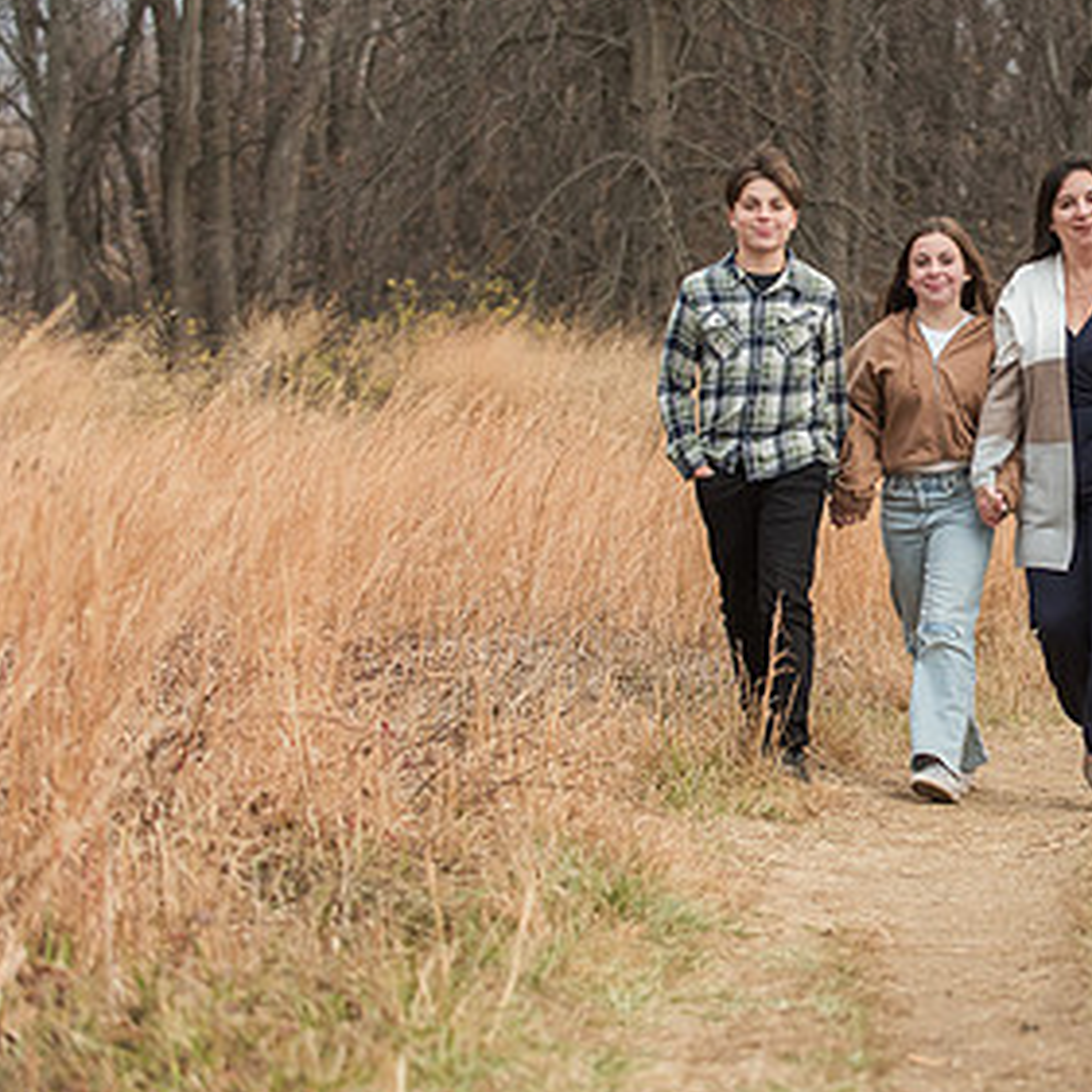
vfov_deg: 11.6
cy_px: 375
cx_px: 1087
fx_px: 5389
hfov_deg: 11.5
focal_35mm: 151
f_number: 3.5
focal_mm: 82
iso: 1000
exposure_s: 1/800
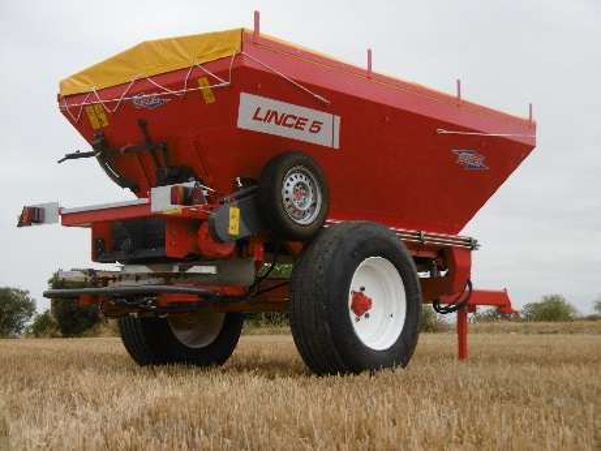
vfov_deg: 21.6
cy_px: 226
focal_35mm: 68
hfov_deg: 28.6
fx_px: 1181
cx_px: 300
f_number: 4.4
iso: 100
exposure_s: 1/640
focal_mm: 12.1
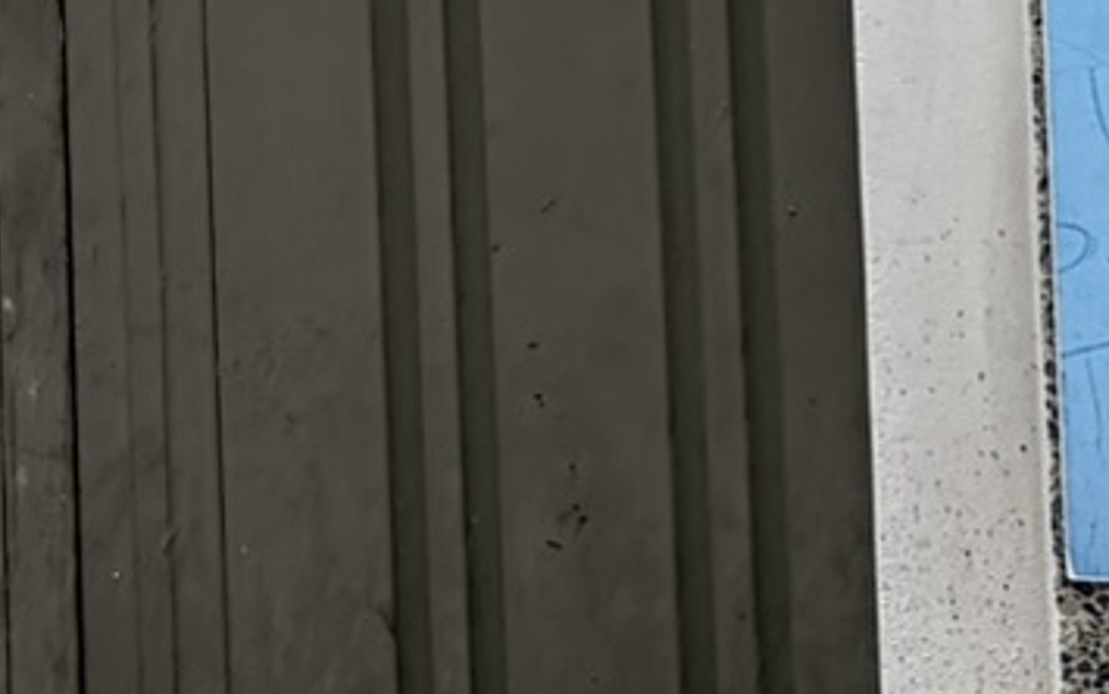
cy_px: -1457
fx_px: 4806
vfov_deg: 7.2
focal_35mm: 159
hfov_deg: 13.0
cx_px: 91
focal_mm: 5.96
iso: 50
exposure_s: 1/240
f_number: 1.6
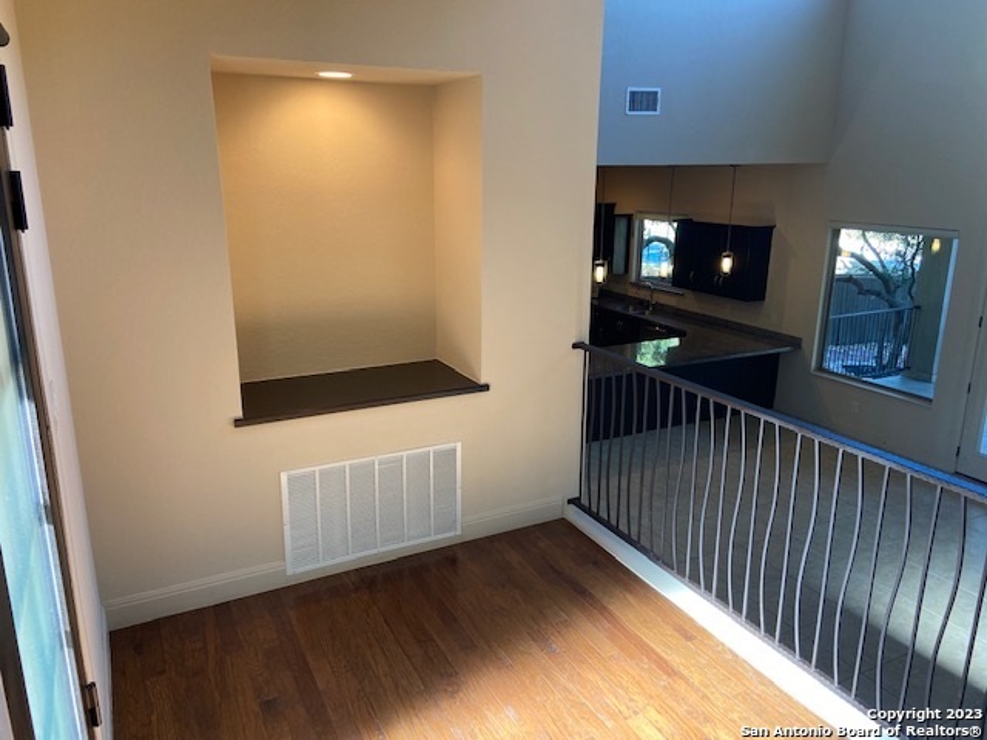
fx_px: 741
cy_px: 370
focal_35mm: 26
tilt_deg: -13.6
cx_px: 494
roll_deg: -0.7
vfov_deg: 53.1
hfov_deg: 67.3
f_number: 1.8
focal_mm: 4.25
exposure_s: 1/60
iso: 64
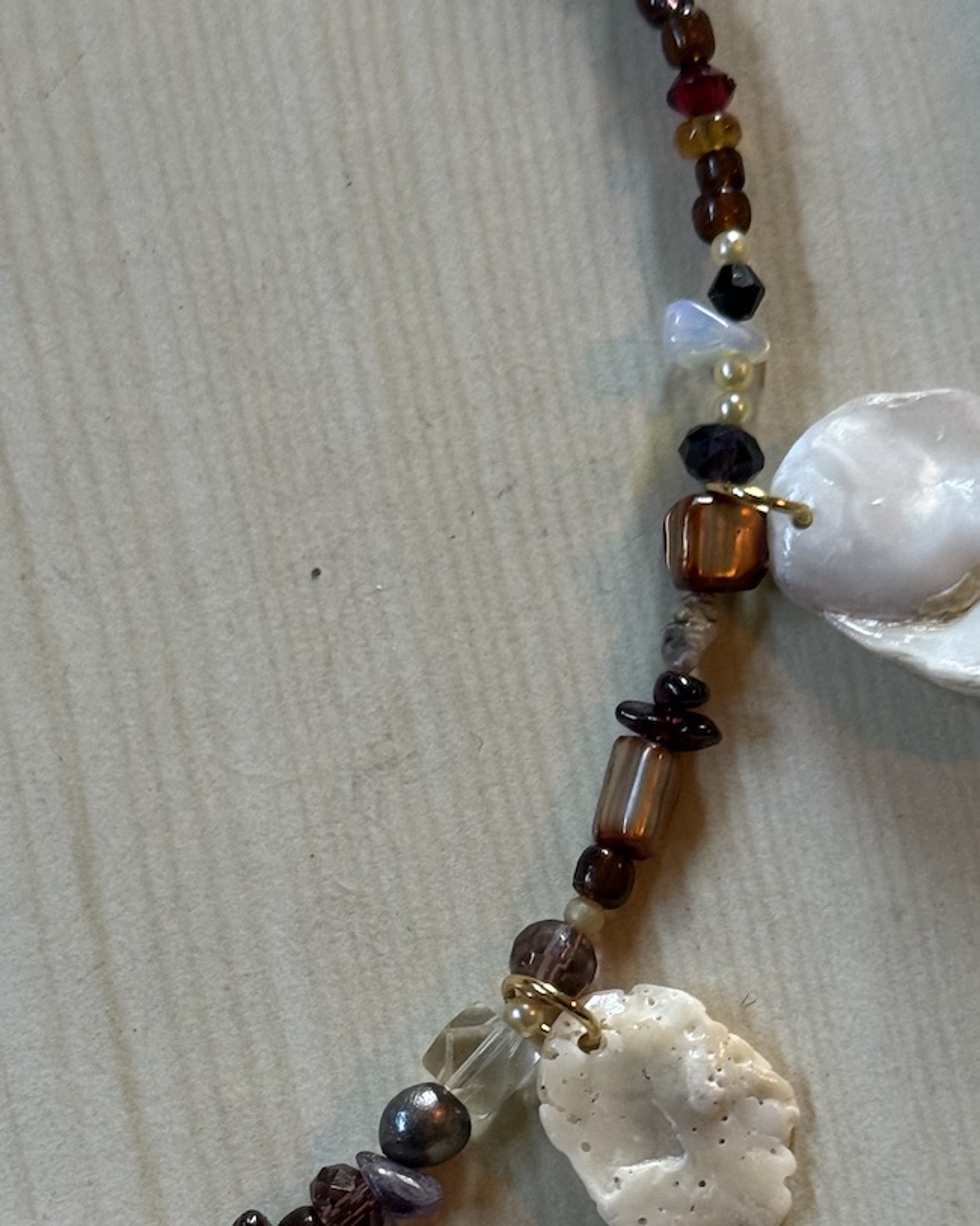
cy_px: 926
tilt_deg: -85.0
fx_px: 3010
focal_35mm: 83
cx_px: 553
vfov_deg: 22.8
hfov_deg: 18.5
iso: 200
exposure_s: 1/60
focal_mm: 6.76
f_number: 1.78
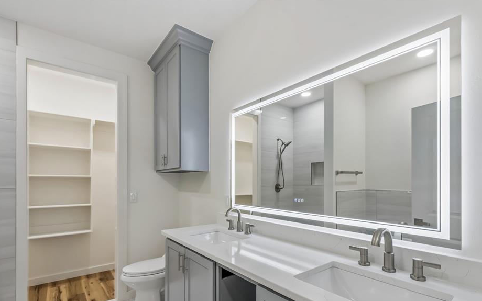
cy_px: 175
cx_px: 240
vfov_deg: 67.5
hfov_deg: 94.4
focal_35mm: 17
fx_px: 223
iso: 200
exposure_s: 1/25
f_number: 10
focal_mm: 10
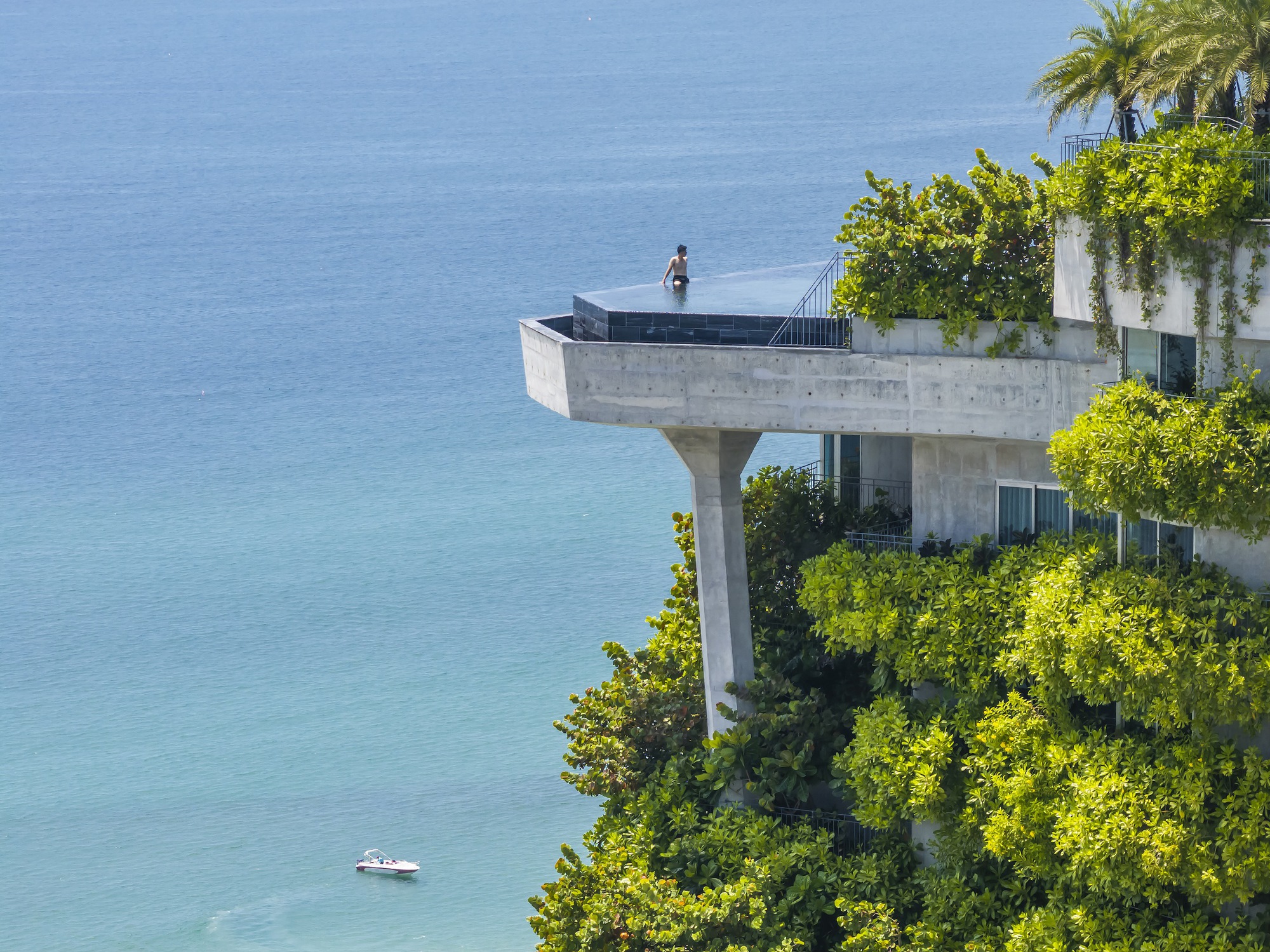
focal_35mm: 166
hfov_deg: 11.9
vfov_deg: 8.9
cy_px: 476
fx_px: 6089
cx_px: 635
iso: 200
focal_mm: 30.71
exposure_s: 1/640
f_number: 3.4
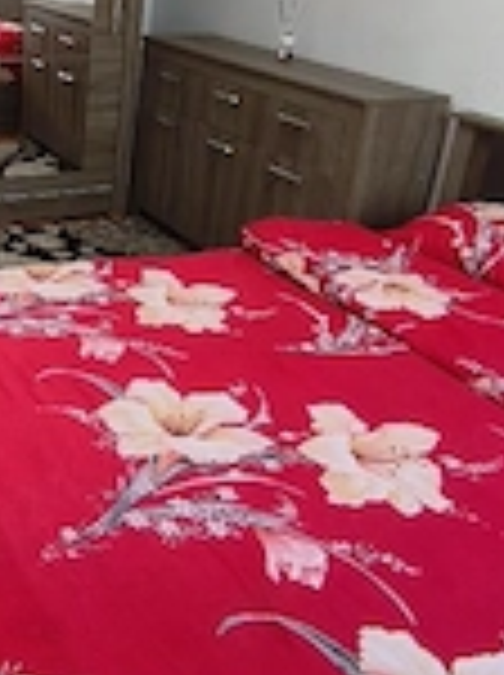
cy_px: 227
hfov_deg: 34.8
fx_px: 779
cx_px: 104
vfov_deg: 46.2
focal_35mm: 40
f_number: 2.2
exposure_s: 1/50.3
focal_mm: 1.65
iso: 64
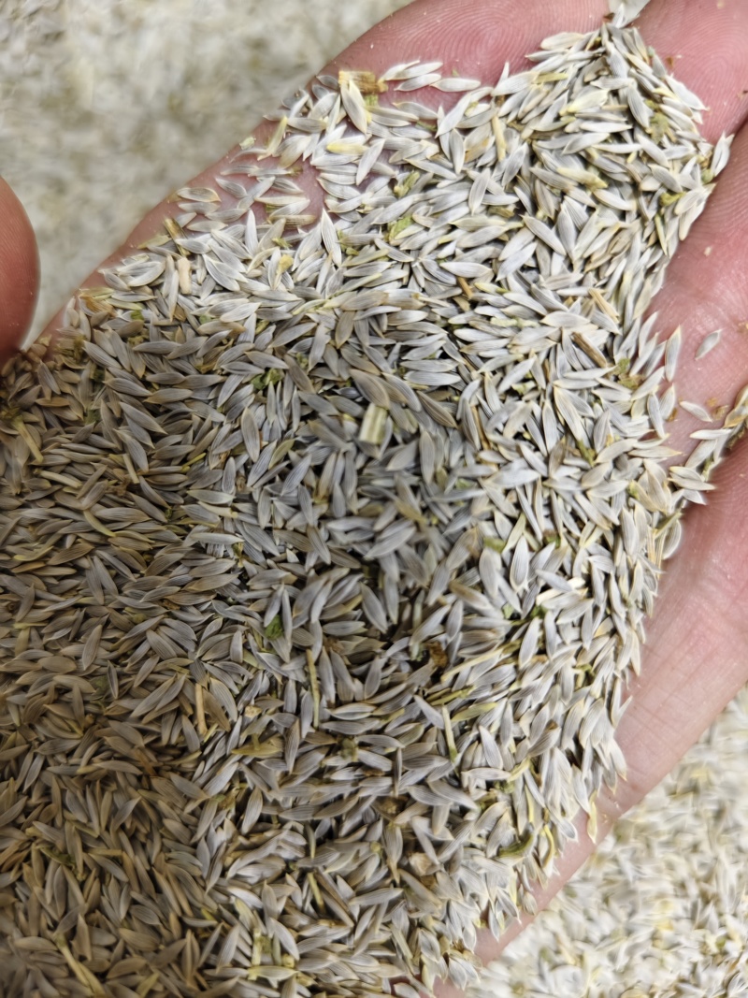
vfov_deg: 73.9
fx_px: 663
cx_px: 374
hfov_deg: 58.9
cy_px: 499
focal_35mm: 23
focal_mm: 5.56
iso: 825
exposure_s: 1/50
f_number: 1.88
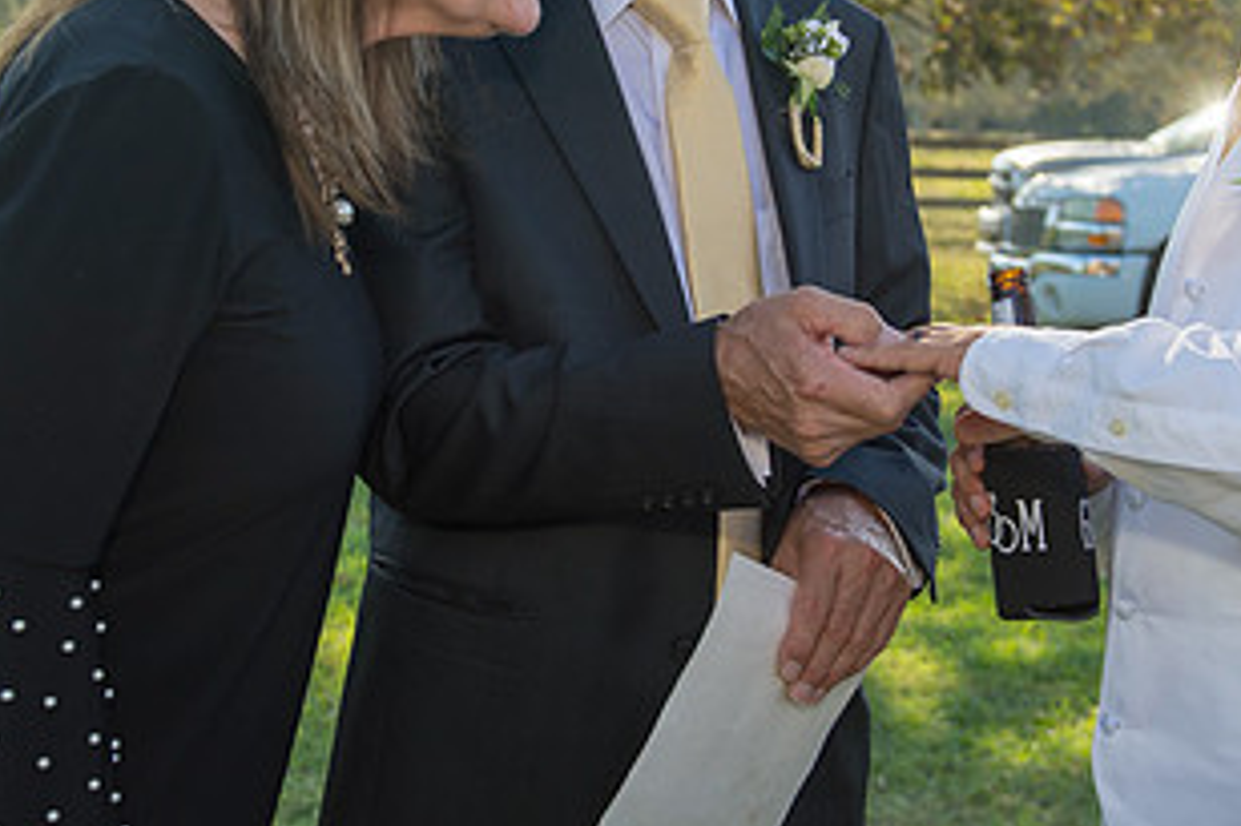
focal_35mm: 66
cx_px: 612
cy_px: 250
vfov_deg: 20.5
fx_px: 2274
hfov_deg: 30.5
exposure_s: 1/800
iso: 200
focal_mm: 35
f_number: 4.5
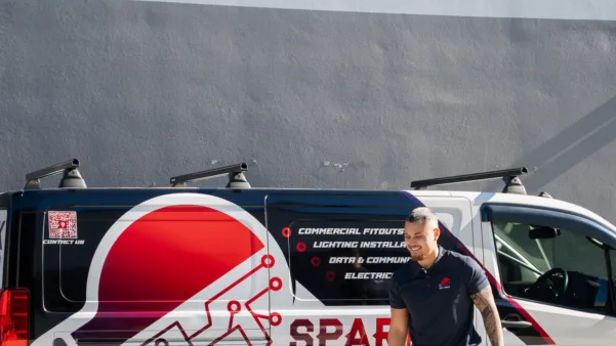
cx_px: 290
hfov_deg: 23.4
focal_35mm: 91
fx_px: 1486
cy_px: 335
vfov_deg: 13.1
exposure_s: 1/1000
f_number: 4.5
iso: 200
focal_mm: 51
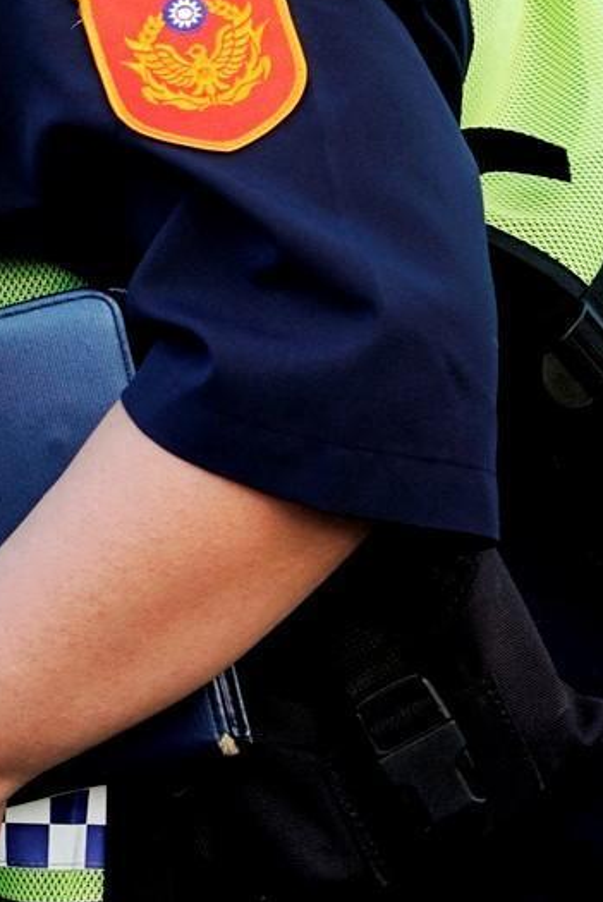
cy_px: -12
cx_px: -138
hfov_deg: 5.2
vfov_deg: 7.8
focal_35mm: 262
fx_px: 6569
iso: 100
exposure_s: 1/160
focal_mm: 86
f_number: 5
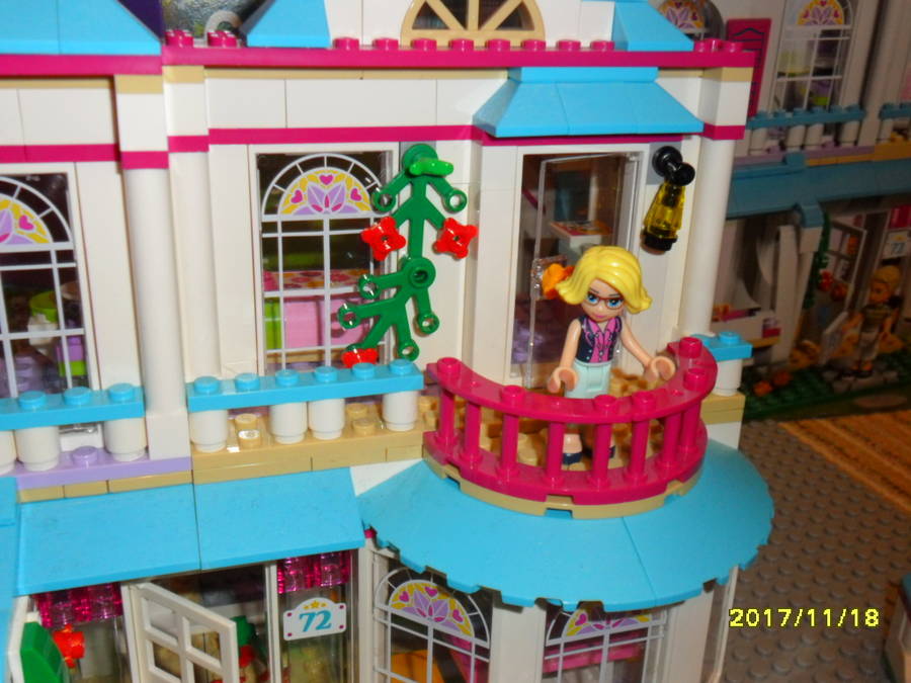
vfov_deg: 38.7
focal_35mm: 37
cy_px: 342
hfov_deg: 50.1
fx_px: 974
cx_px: 456
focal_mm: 6.6
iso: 200
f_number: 4
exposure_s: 1/45
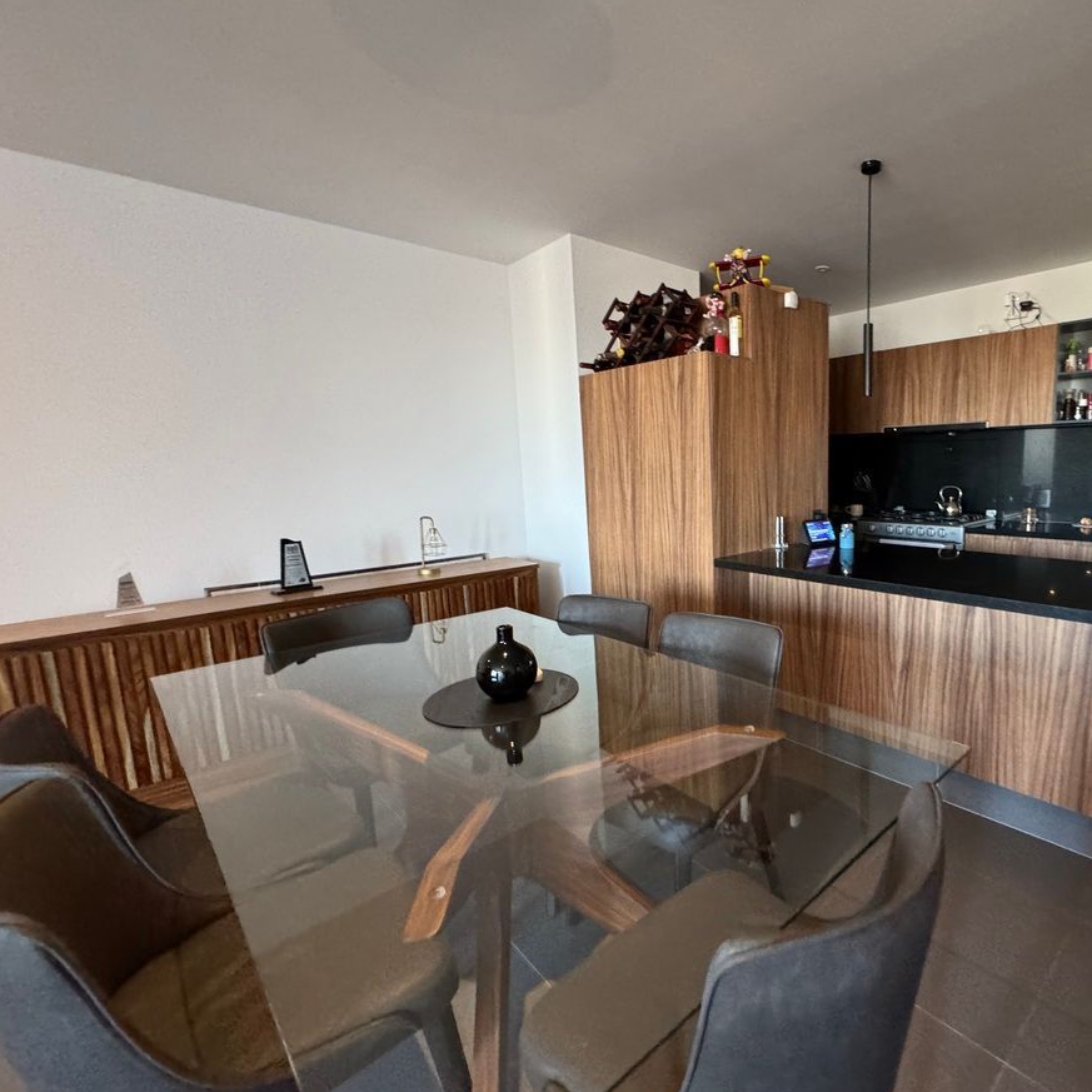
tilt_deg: -9.2
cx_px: 743
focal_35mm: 17
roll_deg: +1.7
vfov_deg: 84.0
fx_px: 607
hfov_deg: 80.7
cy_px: 550
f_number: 2.2
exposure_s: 1/60
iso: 800
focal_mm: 2.22
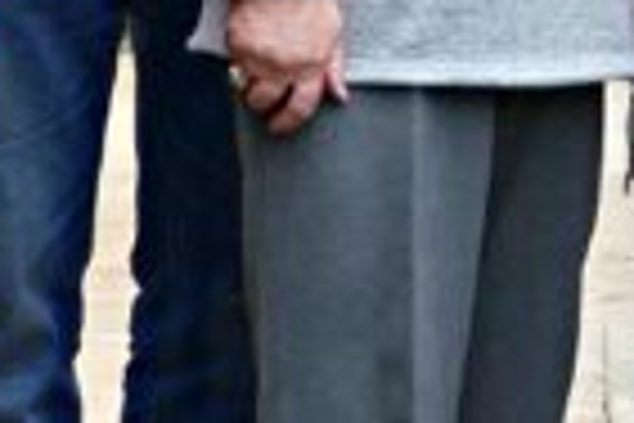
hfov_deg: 6.5
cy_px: 169
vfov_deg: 4.4
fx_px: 5512
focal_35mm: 313
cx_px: 1021
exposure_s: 1/250
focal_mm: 15.51
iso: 125
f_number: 3.2
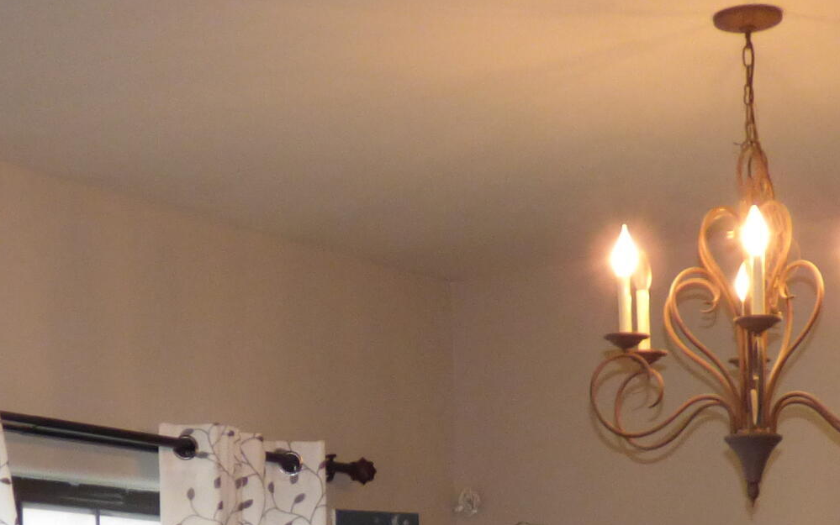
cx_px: 461
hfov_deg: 19.8
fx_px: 2404
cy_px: 841
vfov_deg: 11.8
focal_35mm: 105
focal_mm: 5.78
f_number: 3.4
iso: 320
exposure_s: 1/60
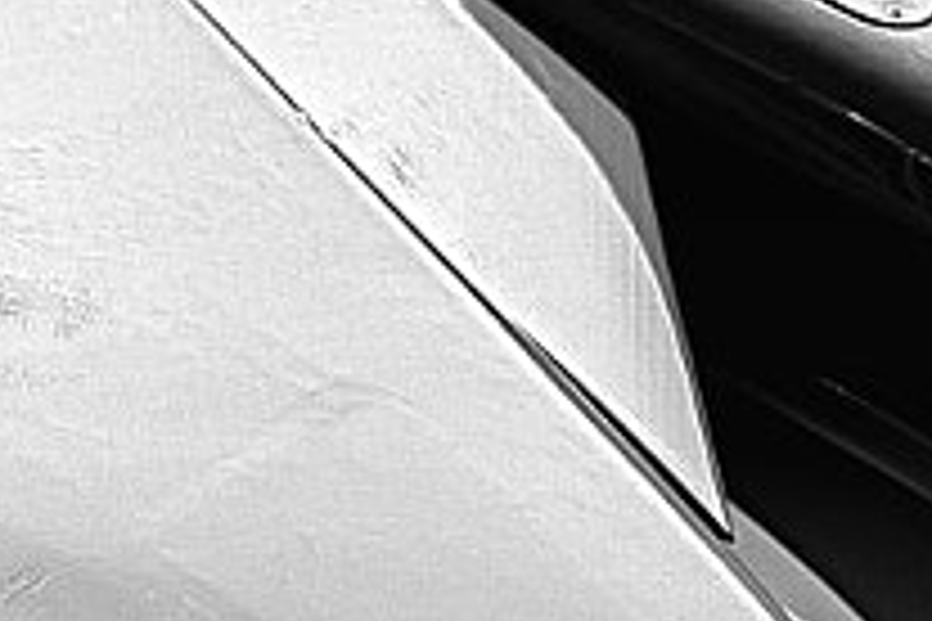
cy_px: 652
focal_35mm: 270
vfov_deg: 5.1
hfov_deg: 7.1
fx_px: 6989
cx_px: -1360
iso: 100
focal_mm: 35
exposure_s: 1/800
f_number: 2.8
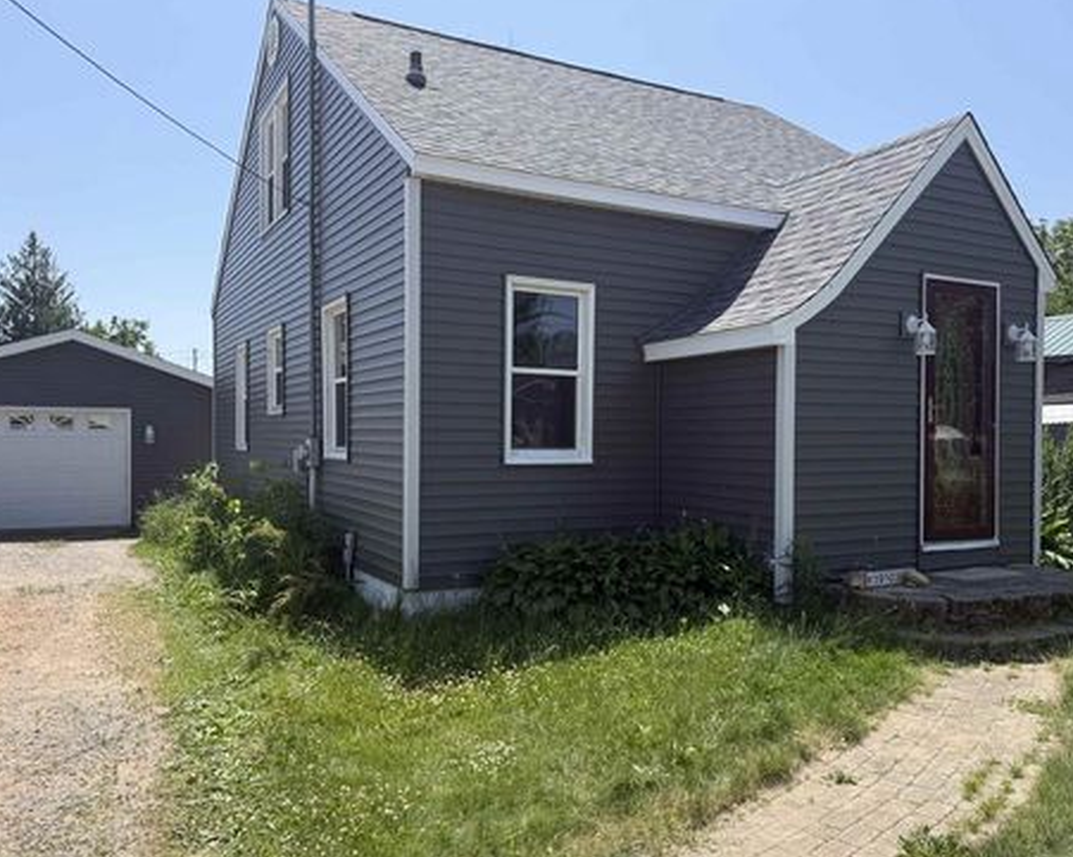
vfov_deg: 54.9
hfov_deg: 66.0
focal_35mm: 26
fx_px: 825
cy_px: 430
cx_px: 578
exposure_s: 1/3279
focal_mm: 6.76
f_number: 1.78
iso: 80
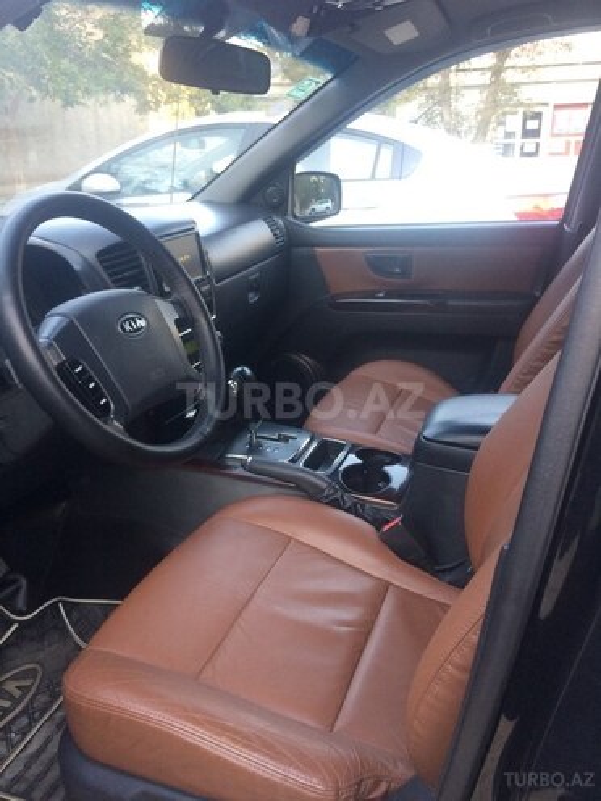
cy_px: 400
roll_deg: +3.2
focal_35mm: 29
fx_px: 671
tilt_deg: -22.0
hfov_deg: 48.2
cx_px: 300
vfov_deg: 61.7
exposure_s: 1/33
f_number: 2.2
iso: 50
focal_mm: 4.15
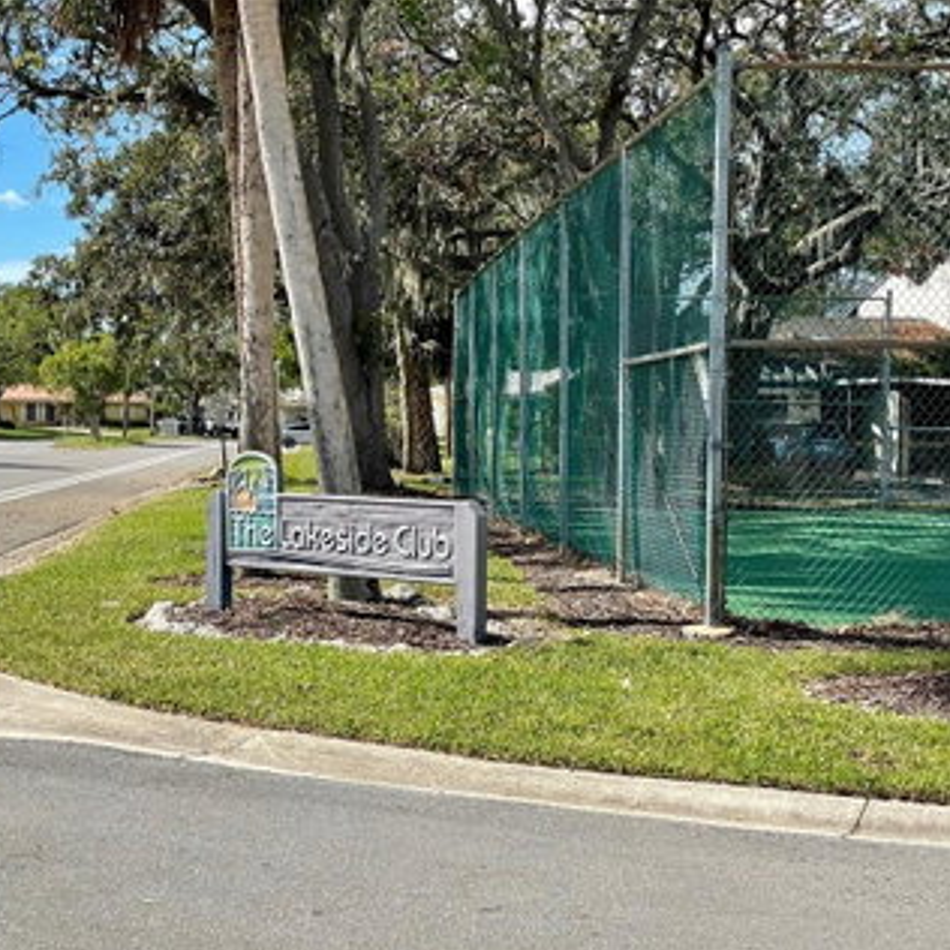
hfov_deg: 27.5
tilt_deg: -1.3
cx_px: 311
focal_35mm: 62
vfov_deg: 27.7
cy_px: 478
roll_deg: -0.6
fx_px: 1925
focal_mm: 6
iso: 25
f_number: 2
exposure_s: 1/1597
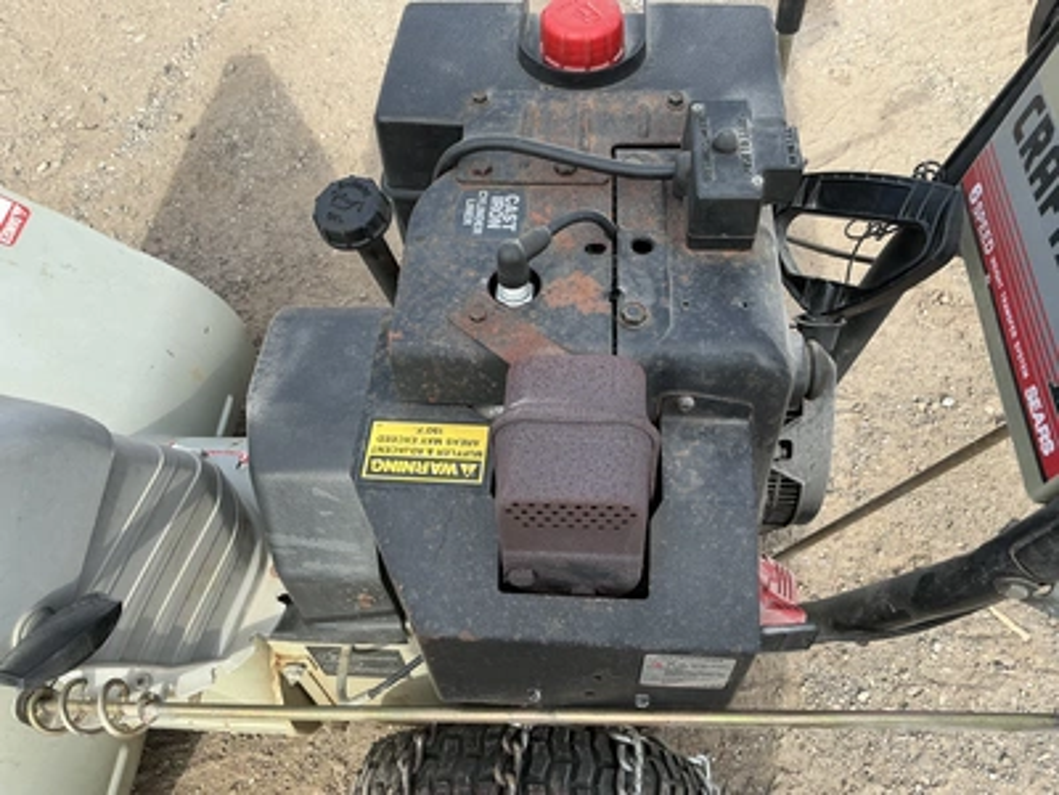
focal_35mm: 28
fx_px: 857
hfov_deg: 63.4
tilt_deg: -55.9
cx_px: 530
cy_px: 398
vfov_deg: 49.7
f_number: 1.8
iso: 25
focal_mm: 3
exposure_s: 1/461
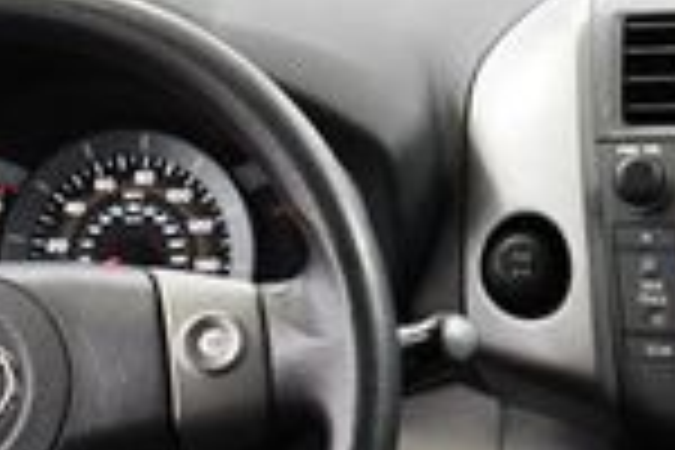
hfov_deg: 12.9
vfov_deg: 8.9
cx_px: 882
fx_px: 2887
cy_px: 374
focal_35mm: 154
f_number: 3.5
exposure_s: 1/125
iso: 2800
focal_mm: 18
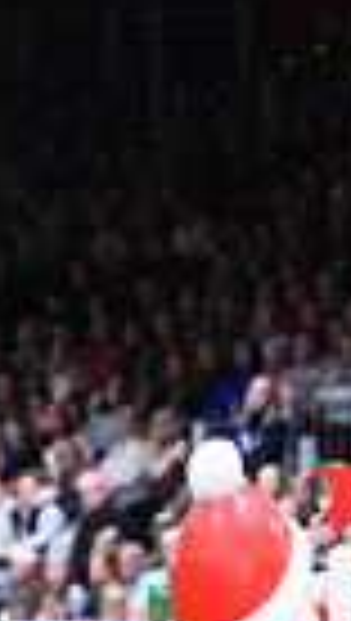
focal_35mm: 617
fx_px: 10172
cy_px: 698
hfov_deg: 2.0
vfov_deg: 3.5
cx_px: 891
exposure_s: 1/800
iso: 5000
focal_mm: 140
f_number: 3.5
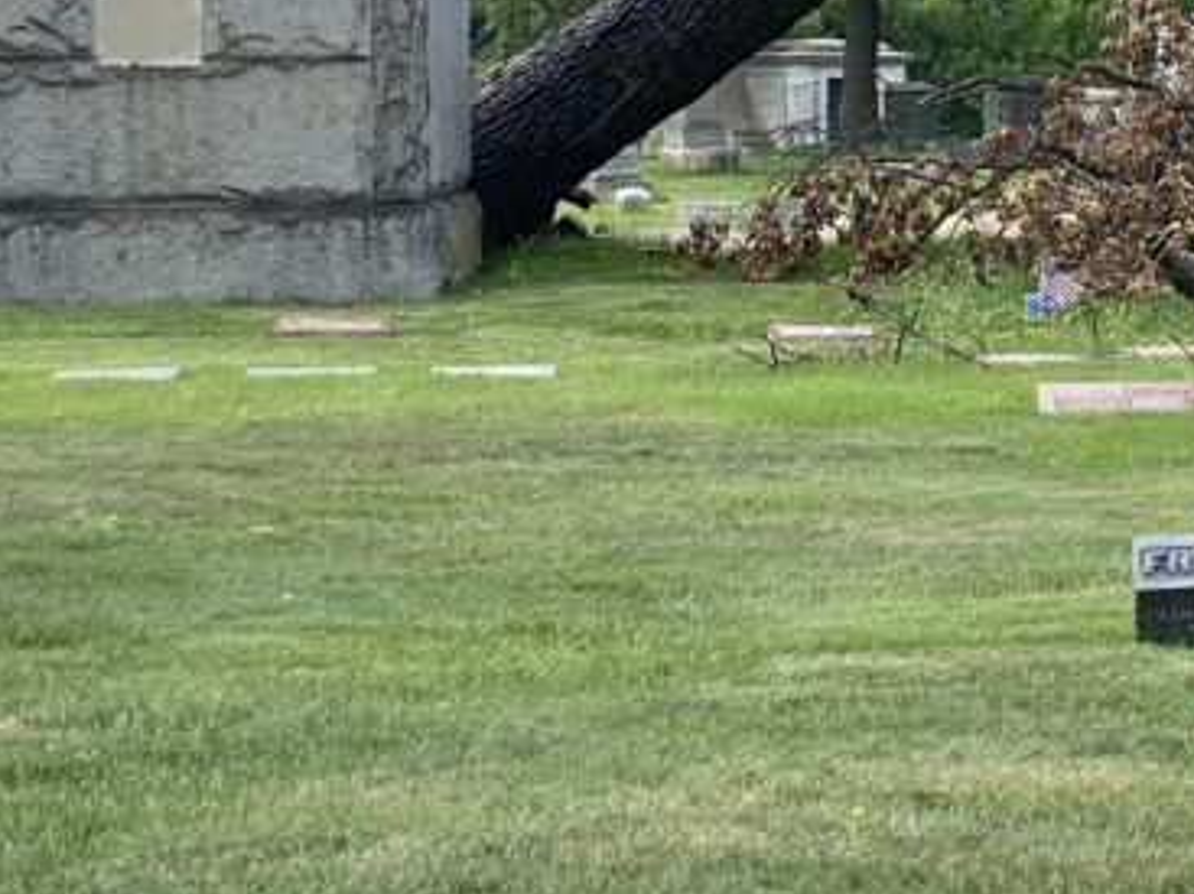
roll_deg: +0.1
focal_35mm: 145
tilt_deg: -2.4
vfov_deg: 10.2
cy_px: 286
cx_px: 1392
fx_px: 5000
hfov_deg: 13.3
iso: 20
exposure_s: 1/403
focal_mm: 6
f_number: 2
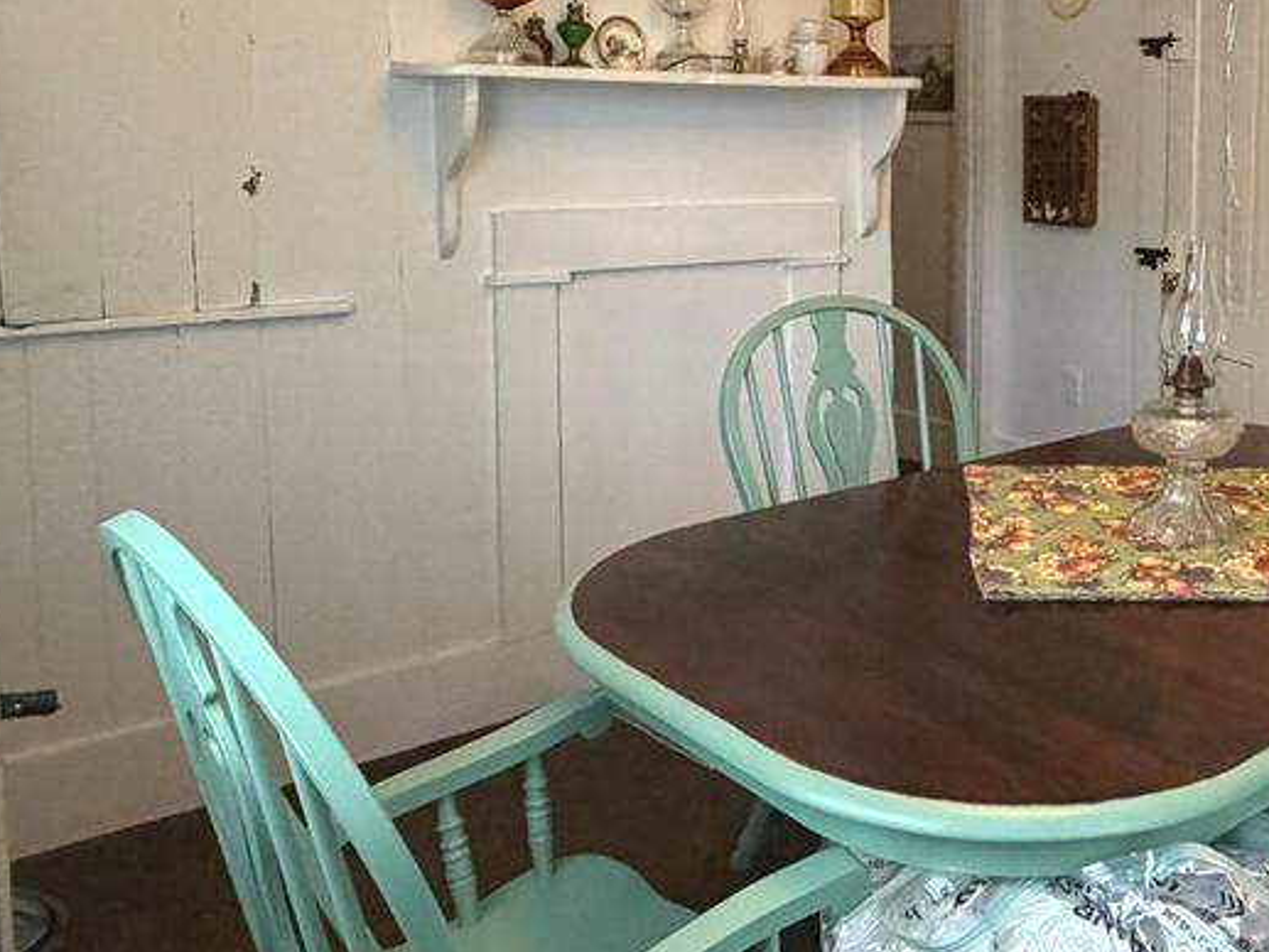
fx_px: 1430
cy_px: 280
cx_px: 1060
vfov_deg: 36.3
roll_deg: -0.4
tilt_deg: -6.1
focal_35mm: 39
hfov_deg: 44.9
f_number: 2.2
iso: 400
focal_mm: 2.22
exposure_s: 1/60
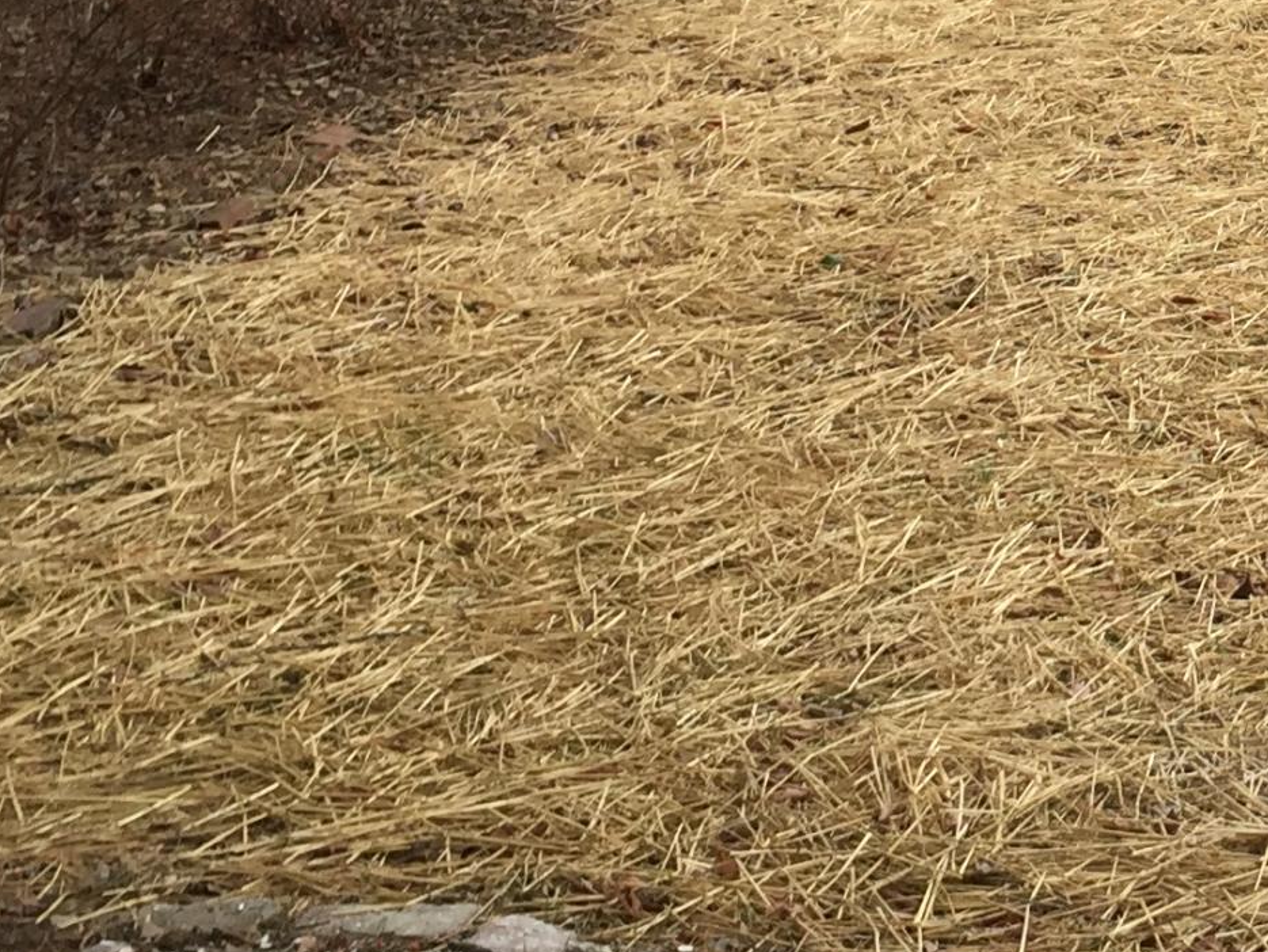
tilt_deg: -12.9
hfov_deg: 19.7
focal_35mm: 93
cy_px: 108
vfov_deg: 15.7
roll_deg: +1.1
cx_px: 1570
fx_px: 3408
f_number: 2.2
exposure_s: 1/338
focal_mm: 4.15
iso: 32
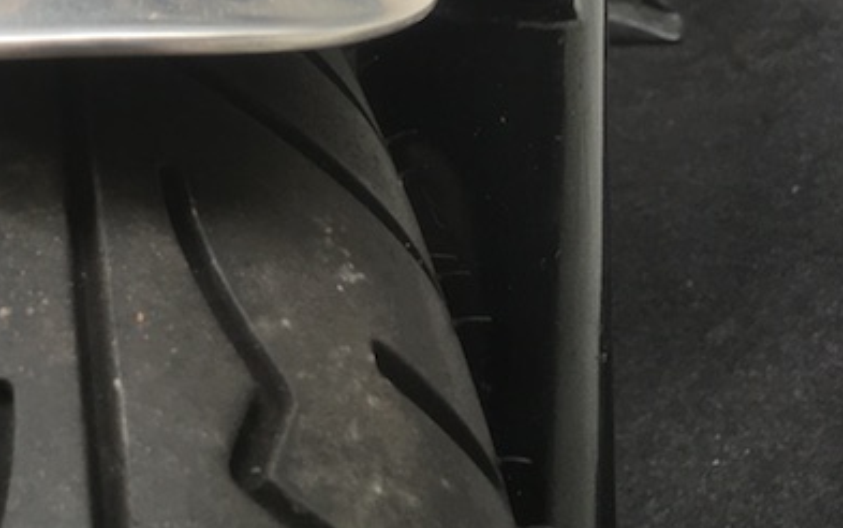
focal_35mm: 75
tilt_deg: -22.7
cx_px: -109
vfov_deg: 16.5
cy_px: -157
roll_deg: +20.8
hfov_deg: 25.3
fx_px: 1724
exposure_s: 1/100
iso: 40
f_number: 2.2
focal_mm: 4.15
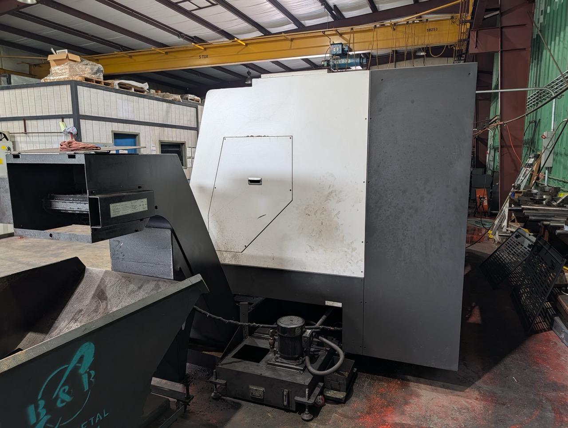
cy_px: 214
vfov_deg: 56.9
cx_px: 284
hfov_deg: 71.5
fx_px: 394
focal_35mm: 24
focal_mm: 6.9
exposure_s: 1/60.5
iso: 66
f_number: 1.68
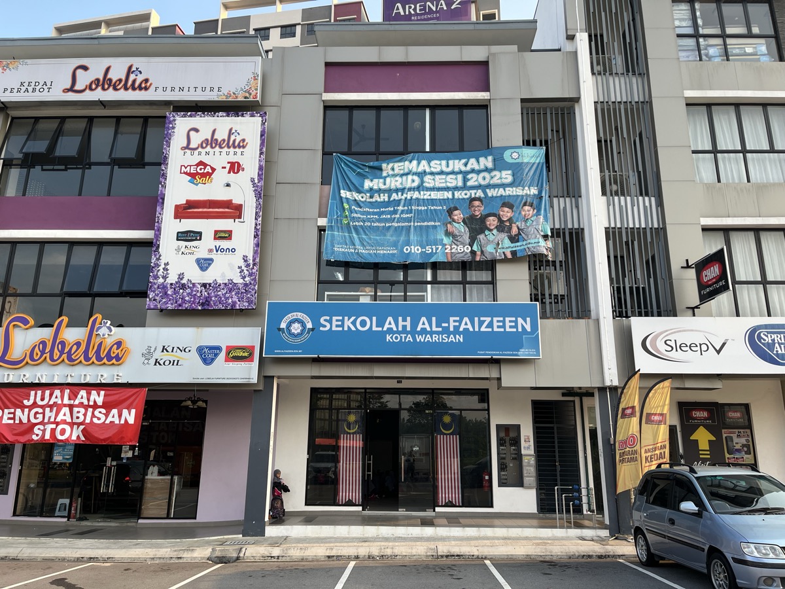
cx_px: 392
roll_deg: -1.5
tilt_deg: +14.6
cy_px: 294
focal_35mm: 26
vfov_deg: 53.1
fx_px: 590
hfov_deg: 67.3
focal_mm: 5.1
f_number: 1.6
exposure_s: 1/639
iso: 50
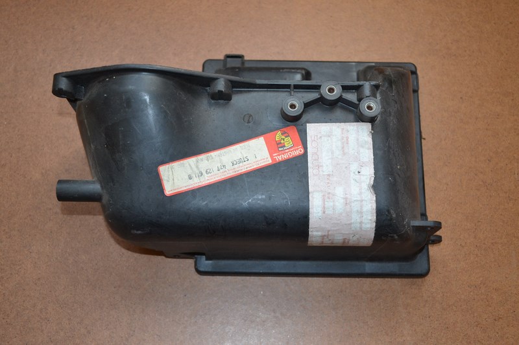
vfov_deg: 29.9
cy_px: 172
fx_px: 649
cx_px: 260
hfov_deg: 43.6
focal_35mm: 45
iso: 900
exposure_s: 1/60
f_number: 4.5
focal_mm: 30
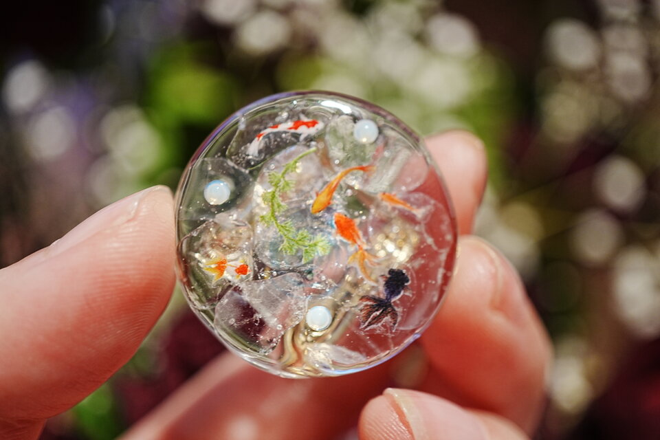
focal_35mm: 45
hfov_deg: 43.6
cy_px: 220
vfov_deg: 29.9
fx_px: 825
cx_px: 330
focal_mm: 30
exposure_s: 1/50
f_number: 3.5
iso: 320
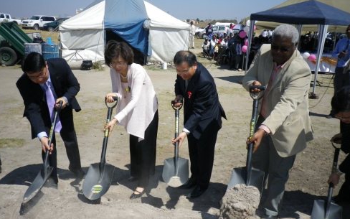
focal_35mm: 38
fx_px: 362
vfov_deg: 33.5
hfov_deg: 51.5
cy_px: 122
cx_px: 173
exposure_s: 1/1000
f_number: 3.9
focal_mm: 6.36
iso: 100
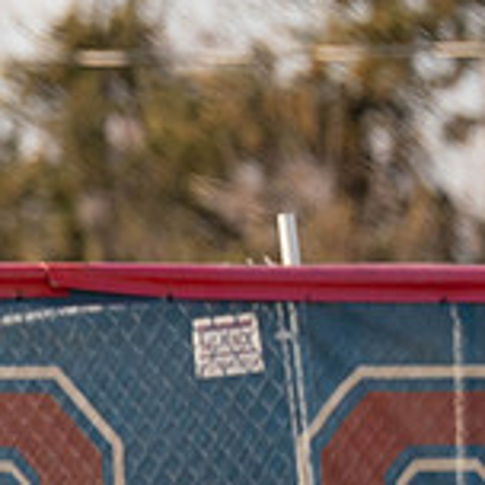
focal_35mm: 1116
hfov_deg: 1.6
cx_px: -340
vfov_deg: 1.6
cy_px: 479
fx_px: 17690
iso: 320
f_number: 2.8
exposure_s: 1/2000
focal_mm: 200
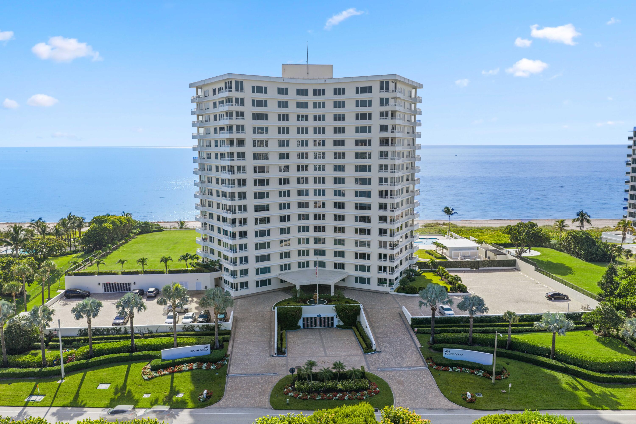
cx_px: 318
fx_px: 495
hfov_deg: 65.5
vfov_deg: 46.4
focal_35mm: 28
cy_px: 212
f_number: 2.8
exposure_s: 1/400
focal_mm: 14.45
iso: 100
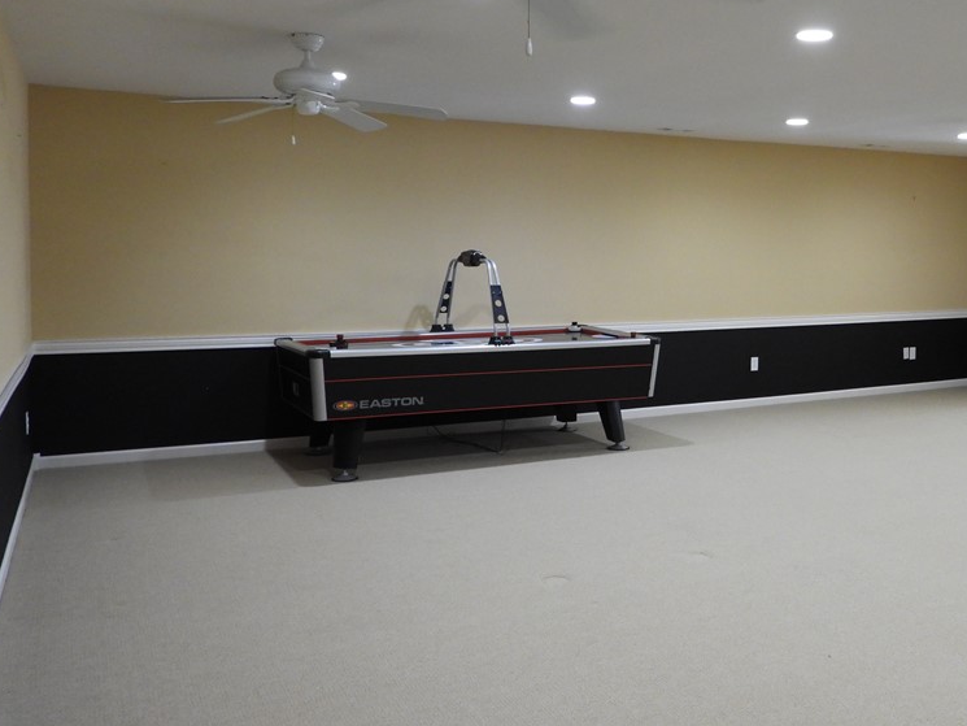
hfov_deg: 54.5
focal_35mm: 33
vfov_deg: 42.8
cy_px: 291
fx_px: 922
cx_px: 626
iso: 360
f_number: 2.8
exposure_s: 1/30
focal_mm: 4.3
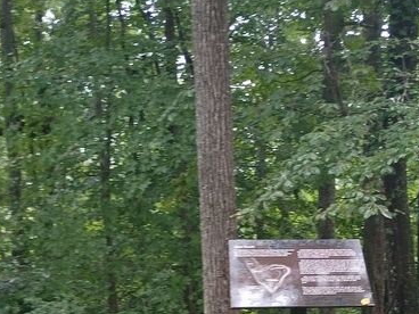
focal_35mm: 63
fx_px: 763
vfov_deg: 22.2
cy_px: 330
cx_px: 297
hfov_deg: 30.4
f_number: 1.8
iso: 839
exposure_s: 1/60
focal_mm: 4.27
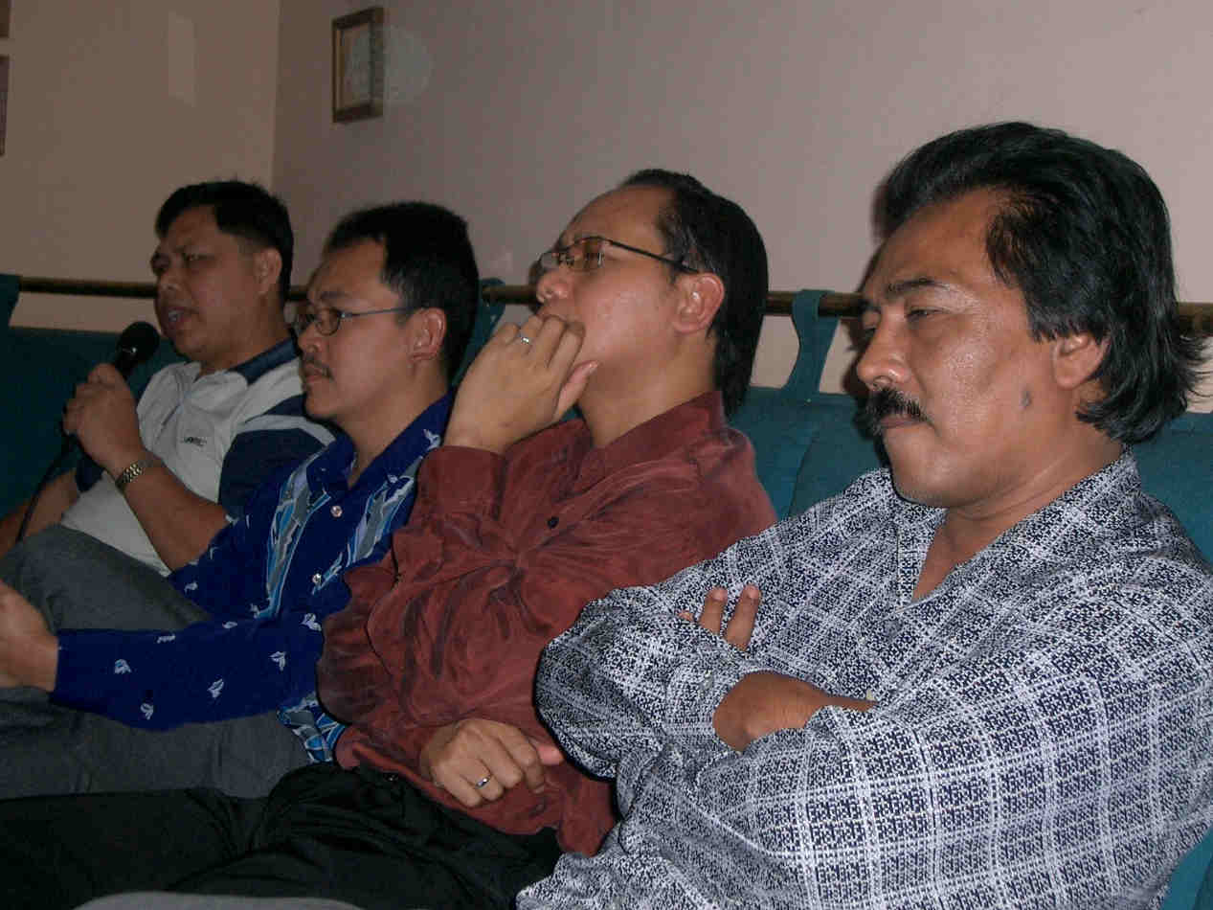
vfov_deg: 23.6
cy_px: 455
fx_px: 2172
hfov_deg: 31.2
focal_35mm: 62
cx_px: 606
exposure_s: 1/40
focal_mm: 10.2
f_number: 3.5
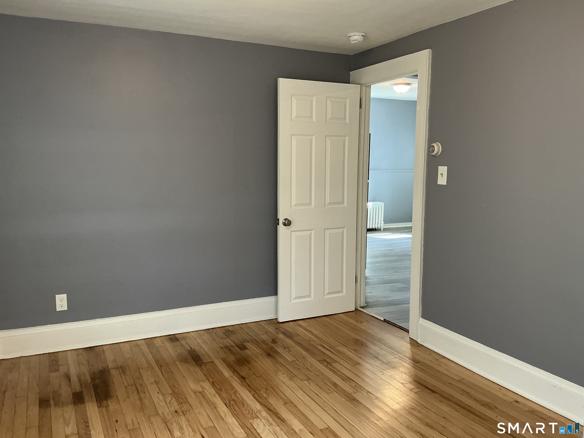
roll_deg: +0.2
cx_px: 292
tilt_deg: -5.8
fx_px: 472
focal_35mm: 28
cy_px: 219
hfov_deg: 63.4
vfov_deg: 49.7
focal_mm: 3
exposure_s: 1/60
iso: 80
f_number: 1.8
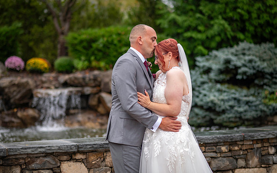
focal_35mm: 87
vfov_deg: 15.0
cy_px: 91
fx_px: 657
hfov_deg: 23.8
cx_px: 138
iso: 640
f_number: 2.2
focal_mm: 85
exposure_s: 1/3200
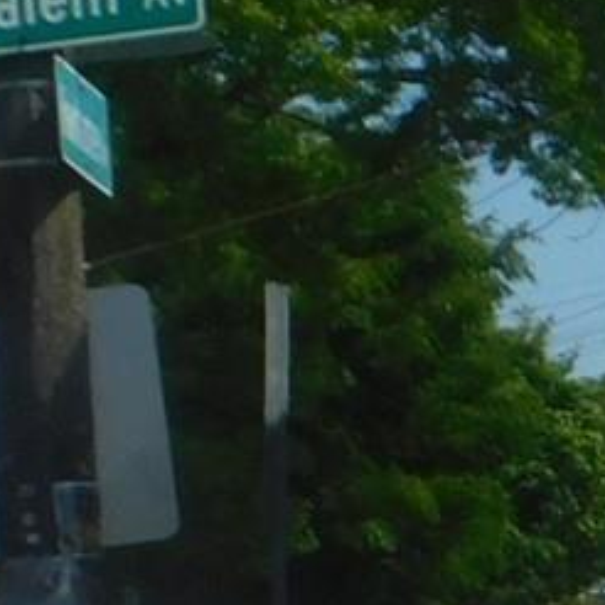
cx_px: 1345
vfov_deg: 4.0
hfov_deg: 4.0
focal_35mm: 435
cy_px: 612
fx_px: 8601
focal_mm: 10.4
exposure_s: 1/1250
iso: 125
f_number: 4
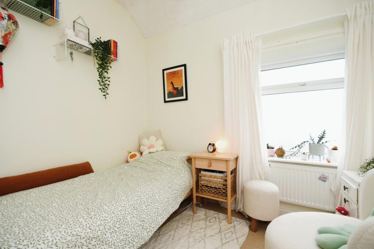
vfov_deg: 77.3
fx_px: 156
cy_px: 124
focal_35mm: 15
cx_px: 187
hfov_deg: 100.4
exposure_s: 1/60
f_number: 8
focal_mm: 10
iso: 400
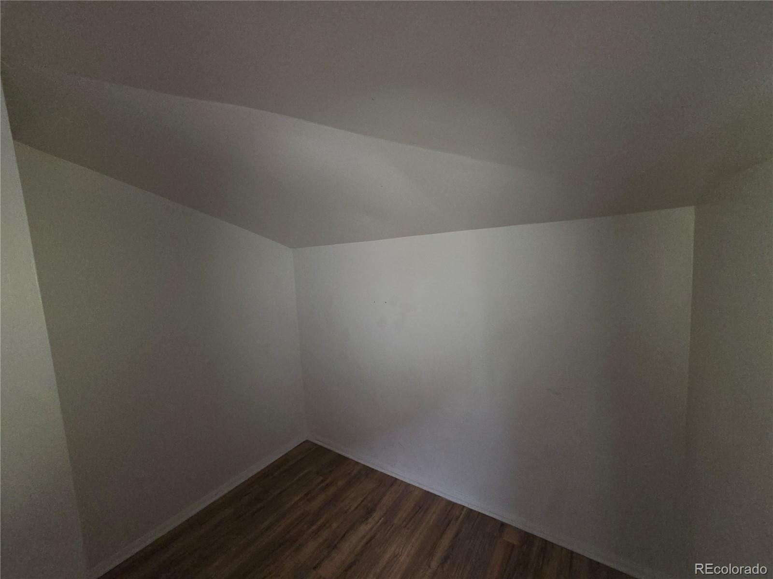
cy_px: 290
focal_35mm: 13
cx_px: 386
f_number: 1.9
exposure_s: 1/60
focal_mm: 2.2
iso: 200
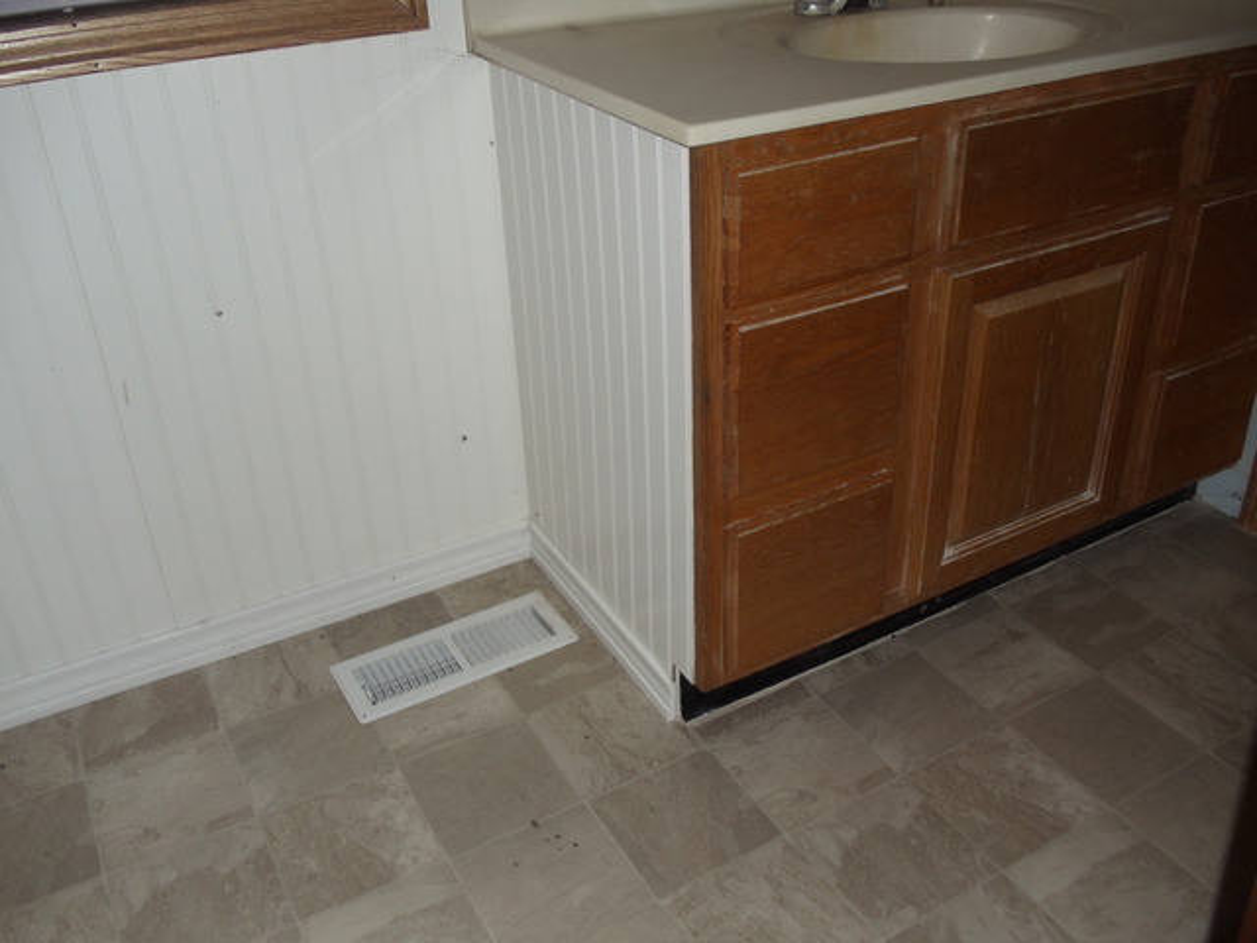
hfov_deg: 42.9
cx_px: 628
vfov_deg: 32.9
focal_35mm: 44
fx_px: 1598
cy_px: 472
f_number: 3.5
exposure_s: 1/30
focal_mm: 6
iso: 80
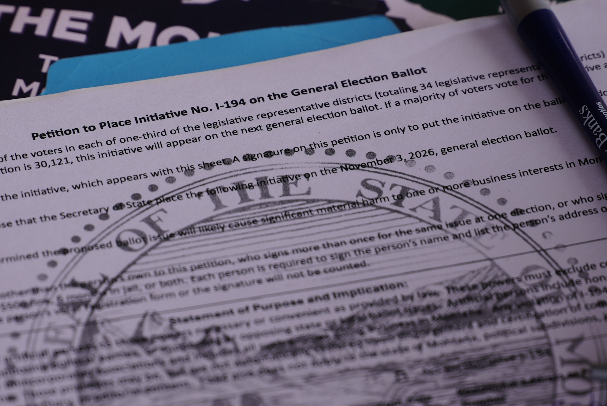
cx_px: 284
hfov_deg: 9.4
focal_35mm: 219
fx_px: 3694
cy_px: 128
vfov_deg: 6.3
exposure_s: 1/200
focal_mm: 135
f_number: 5
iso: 80
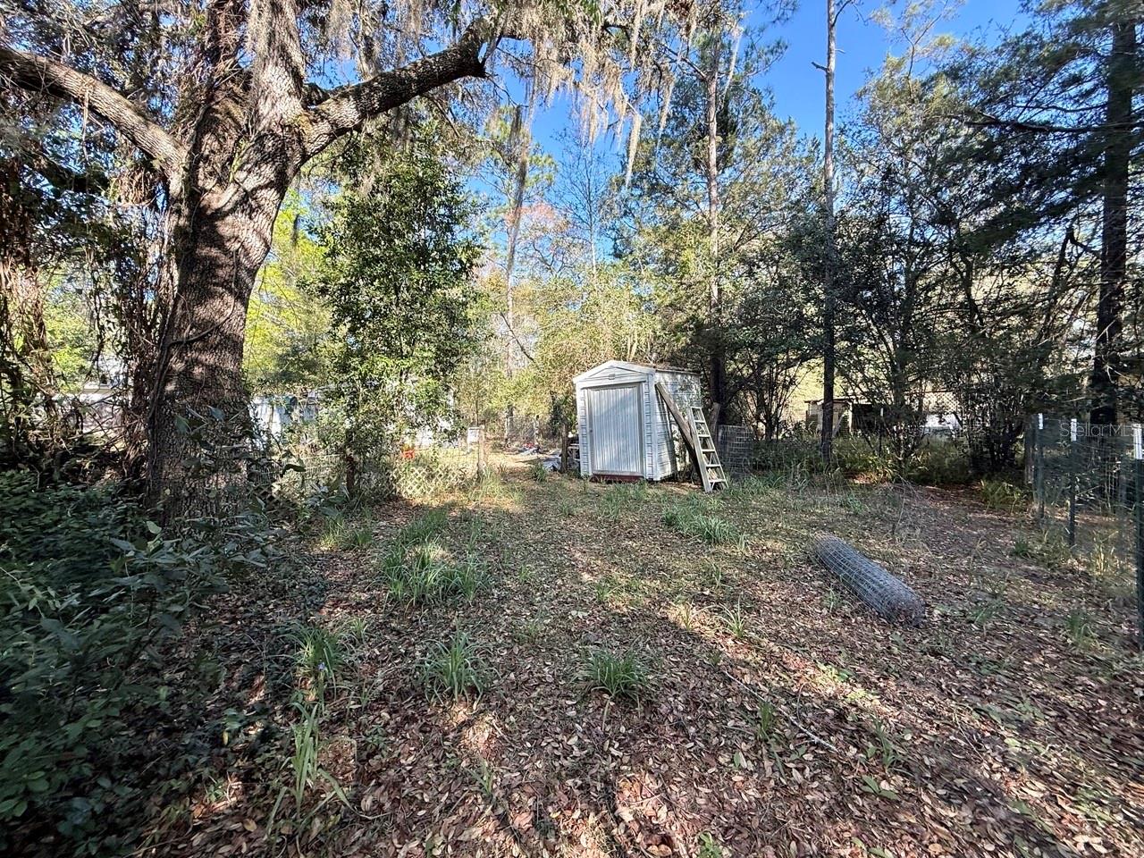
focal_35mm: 14
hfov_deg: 102.1
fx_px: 463
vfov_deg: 85.7
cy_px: 429
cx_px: 572
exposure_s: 1/231
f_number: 2.2
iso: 50
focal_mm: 2.22
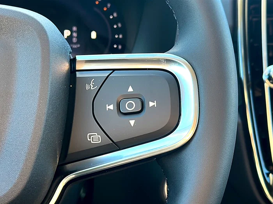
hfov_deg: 37.5
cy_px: 102
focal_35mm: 51
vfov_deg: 28.6
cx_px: 136
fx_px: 402
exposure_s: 1/115
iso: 80
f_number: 1.78
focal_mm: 6.86
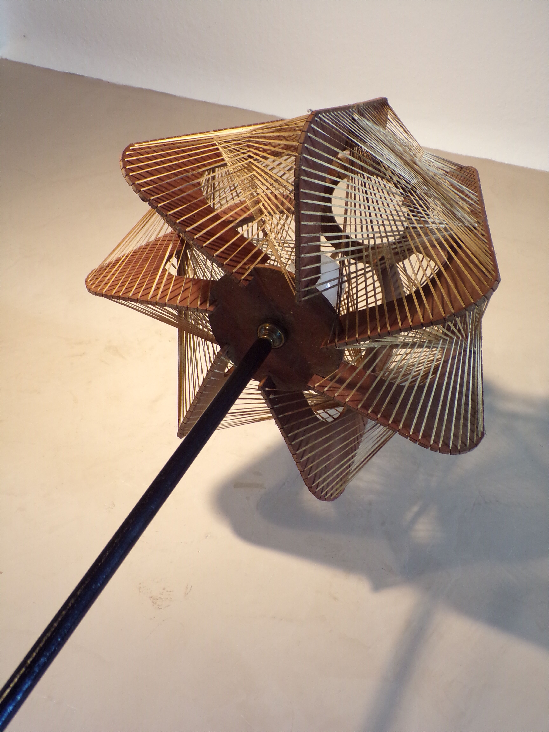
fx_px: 888
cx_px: 274
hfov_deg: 34.3
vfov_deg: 44.8
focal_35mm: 42
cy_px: 366
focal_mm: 7.6
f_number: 3.4
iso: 200
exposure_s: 1/28
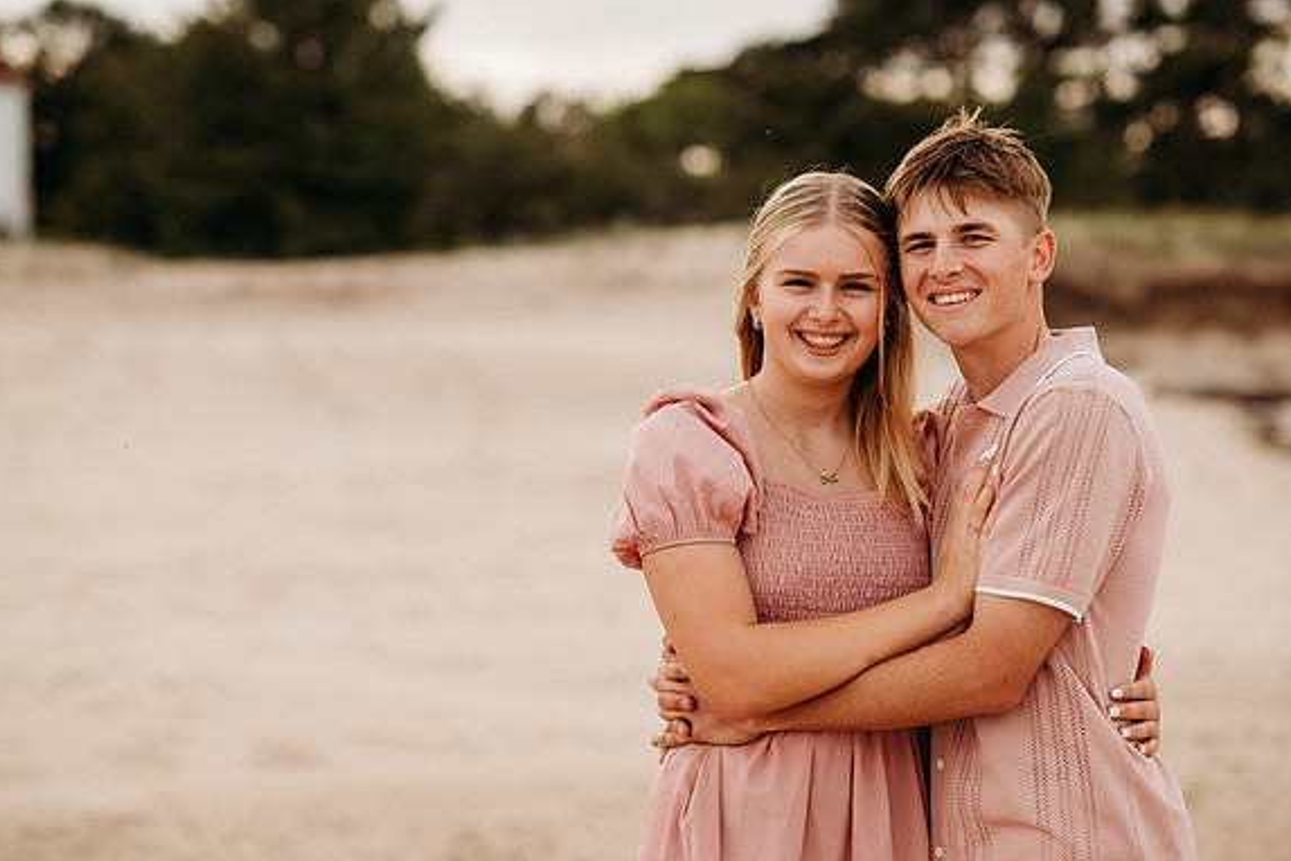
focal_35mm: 86
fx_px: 3084
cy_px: 434
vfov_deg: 15.9
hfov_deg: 23.6
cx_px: 644
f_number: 2.8
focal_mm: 85
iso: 200
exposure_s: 1/1600
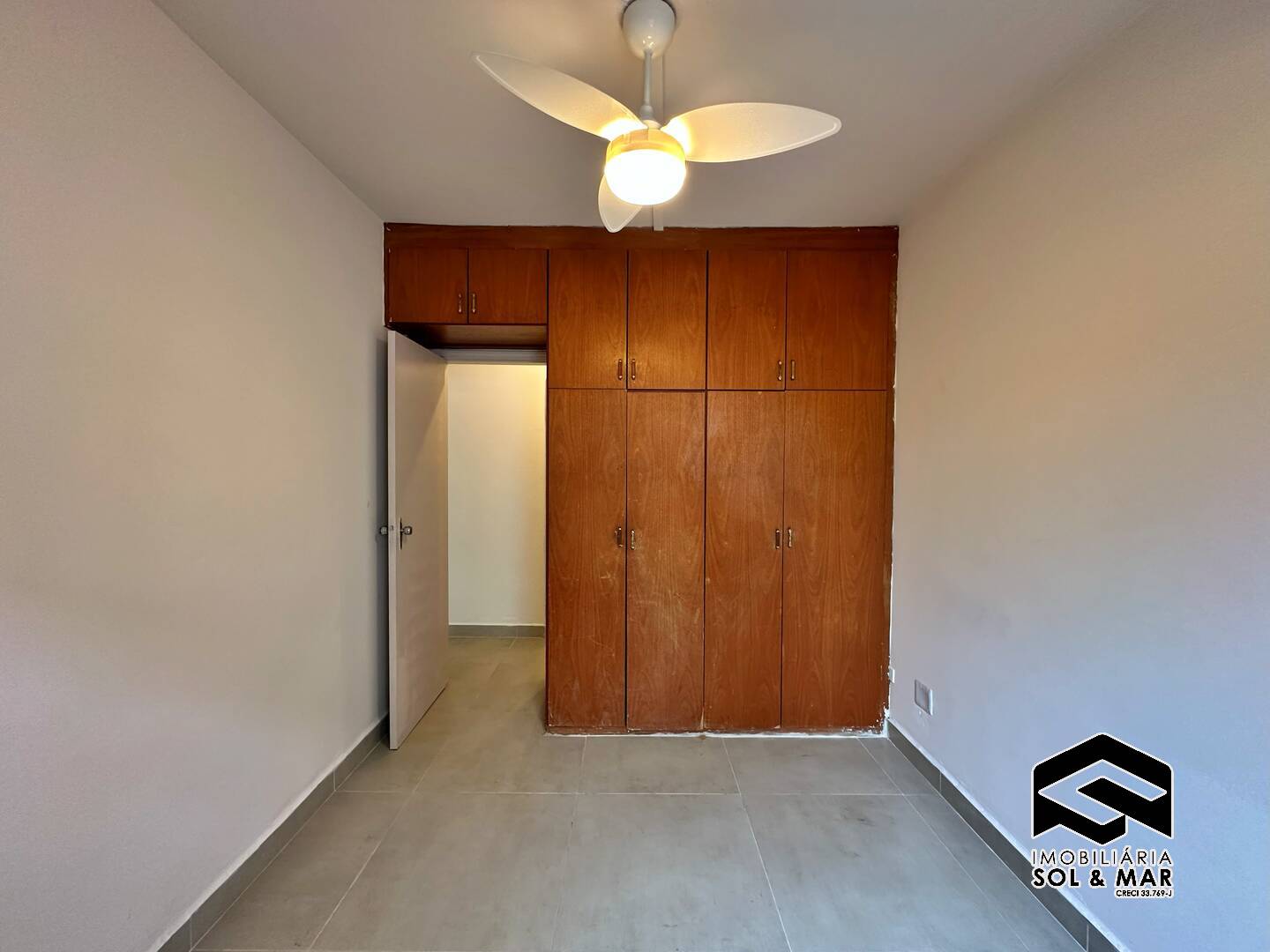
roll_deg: -0.3
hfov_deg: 102.1
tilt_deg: -1.2
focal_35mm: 14
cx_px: 635
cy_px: 476
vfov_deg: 85.7
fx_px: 514
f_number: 2.2
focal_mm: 2.22
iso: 250
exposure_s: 1/60
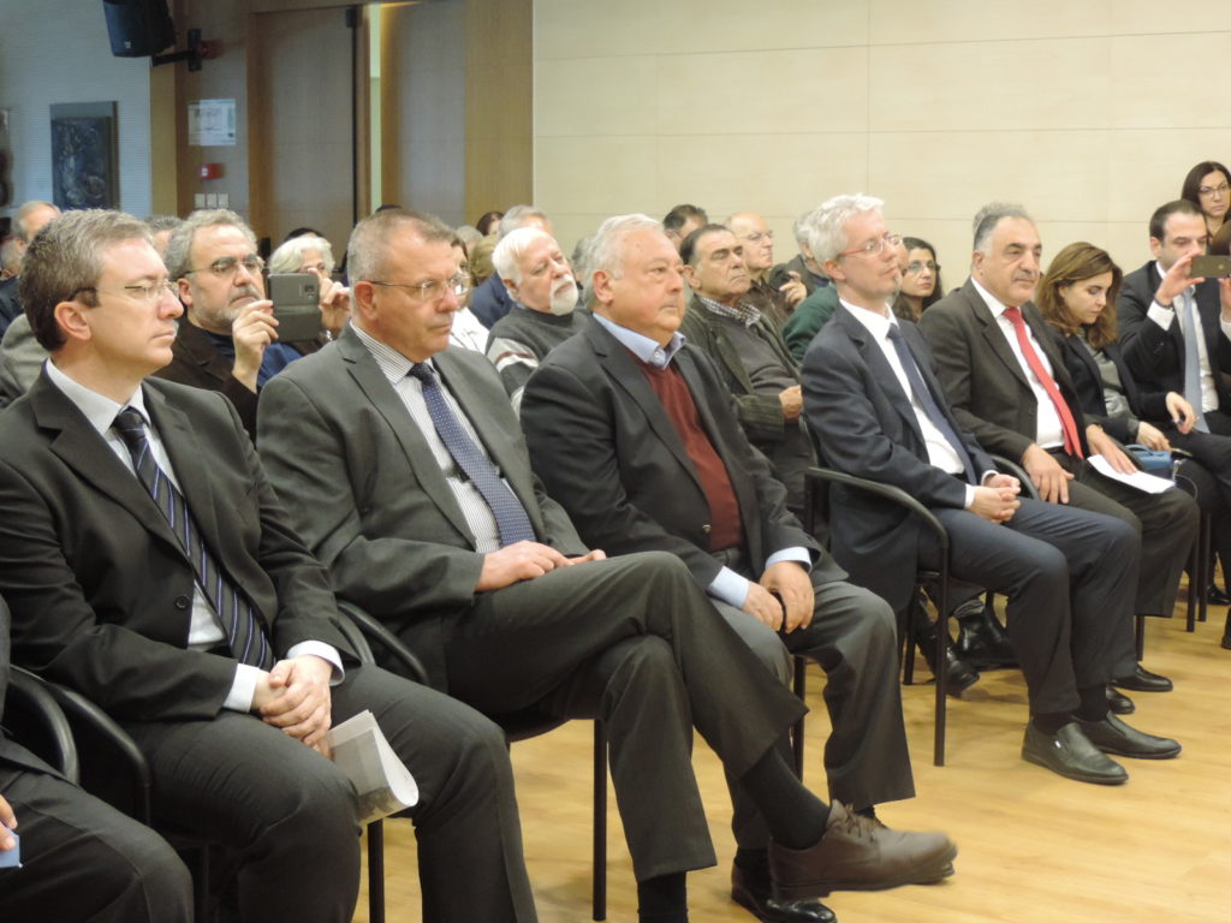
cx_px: 616
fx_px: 1956
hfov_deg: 34.9
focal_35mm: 55
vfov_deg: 26.6
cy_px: 462
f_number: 3.7
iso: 720
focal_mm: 9.8
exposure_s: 1/15
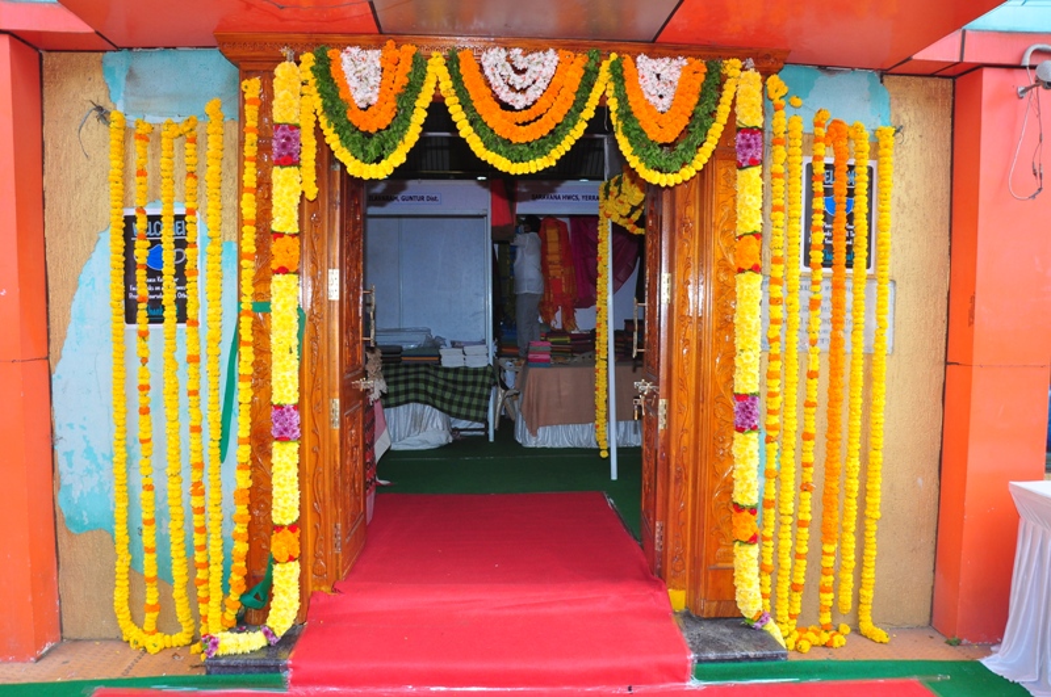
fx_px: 787
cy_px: 348
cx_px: 526
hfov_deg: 67.5
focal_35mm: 27
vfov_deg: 47.8
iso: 320
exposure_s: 1/160
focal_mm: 18
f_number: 7.1
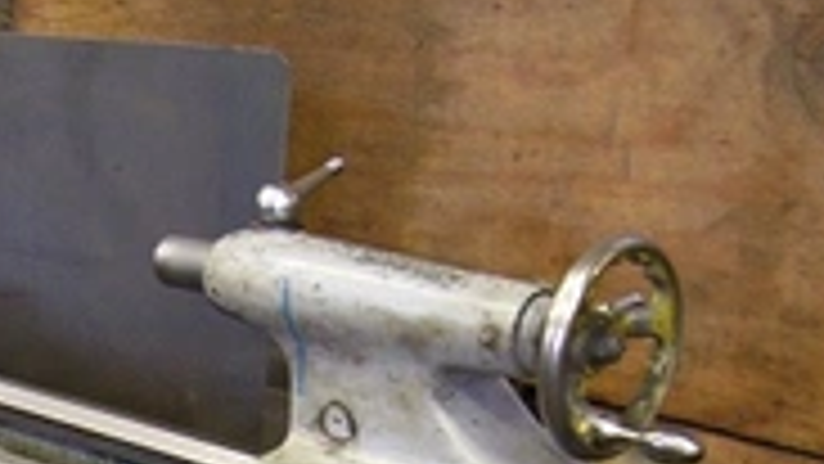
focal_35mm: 81
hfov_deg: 24.9
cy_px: 595
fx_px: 1770
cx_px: -9
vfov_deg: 14.3
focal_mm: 5.6
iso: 160
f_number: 2.7
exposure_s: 1/8
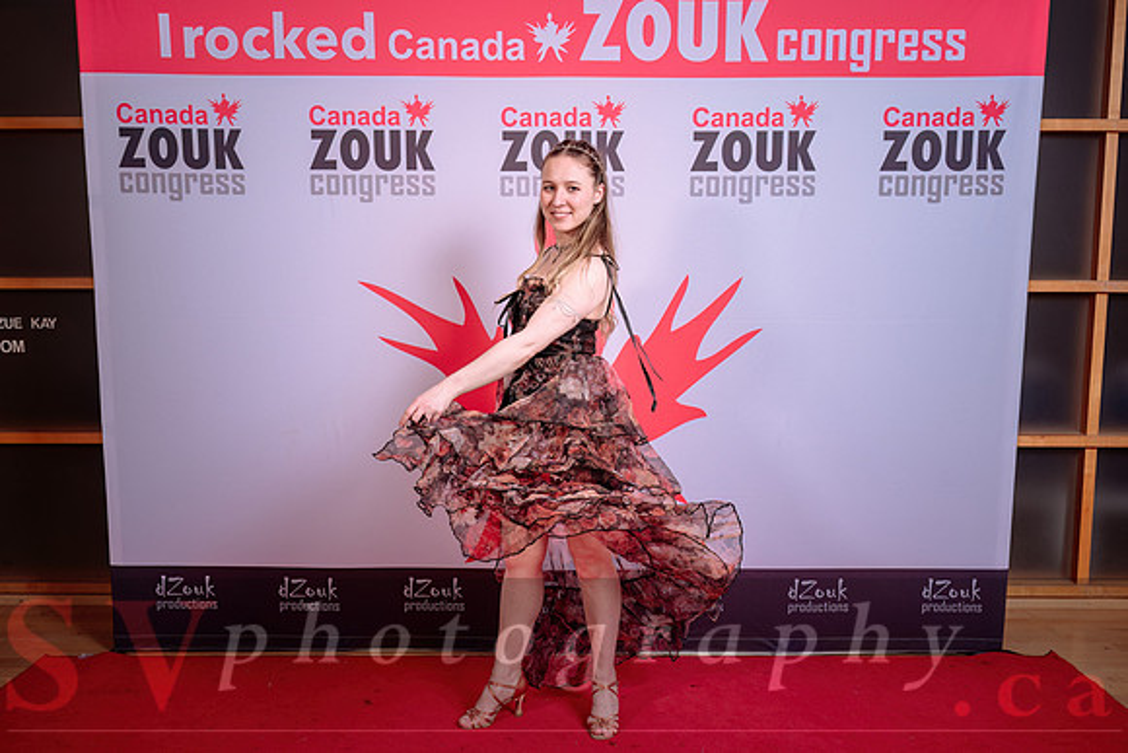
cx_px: 564
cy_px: 400
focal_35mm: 34
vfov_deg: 39.3
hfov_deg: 56.3
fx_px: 1053
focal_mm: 31
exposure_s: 1/160
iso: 100
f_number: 5.6
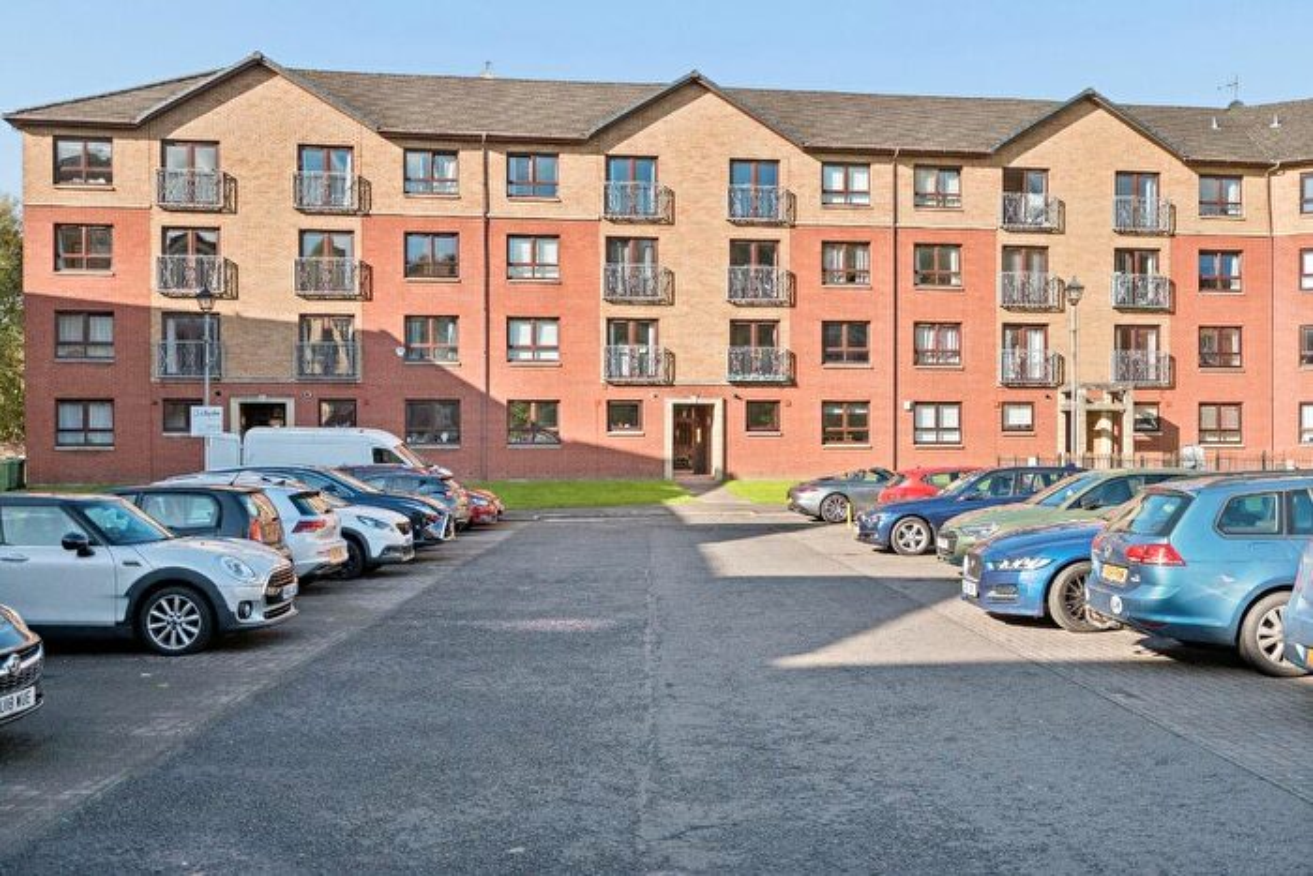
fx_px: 1277
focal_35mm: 35
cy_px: 438
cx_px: 656
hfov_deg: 54.4
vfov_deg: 37.9
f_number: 4
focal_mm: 35
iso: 1250
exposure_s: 1/6400
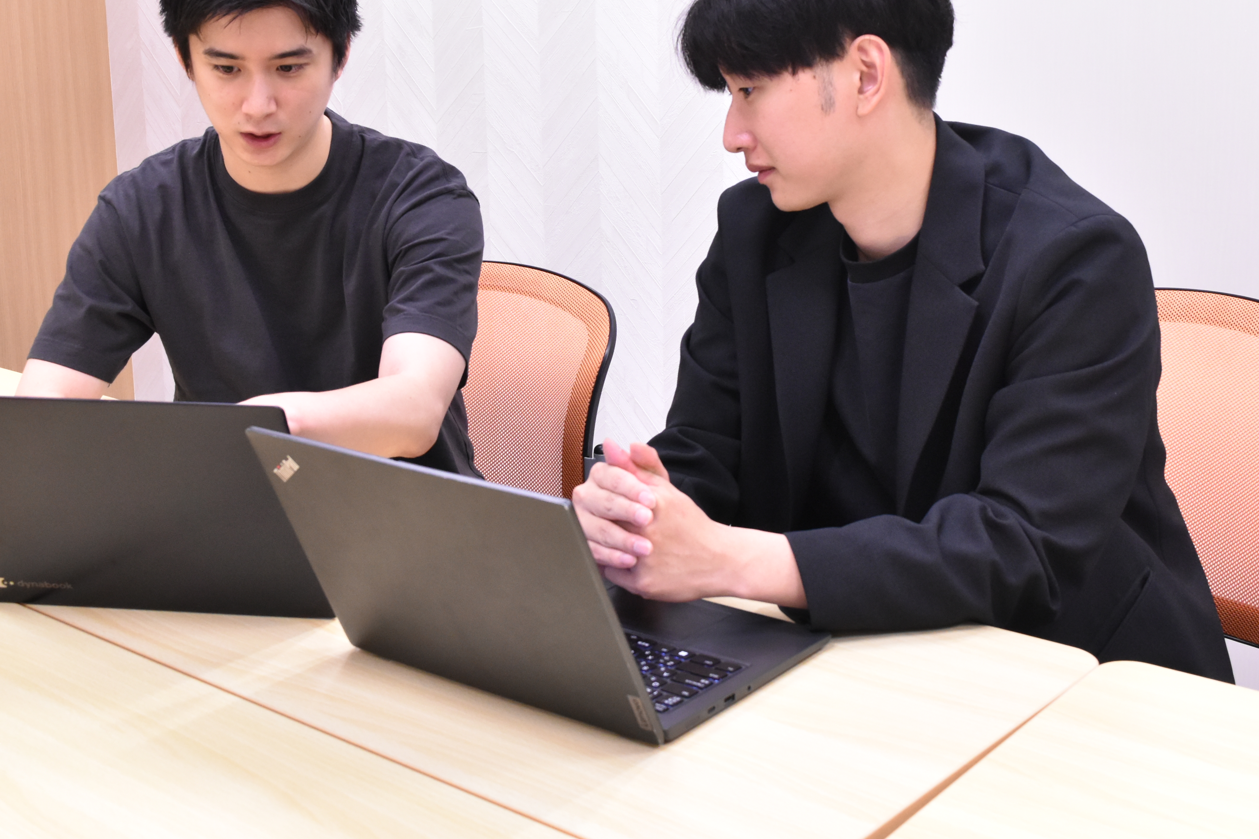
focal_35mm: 49
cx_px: 620
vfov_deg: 27.5
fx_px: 1703
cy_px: 271
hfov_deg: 40.6
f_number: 7.1
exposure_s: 1/60
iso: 2000
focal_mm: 23
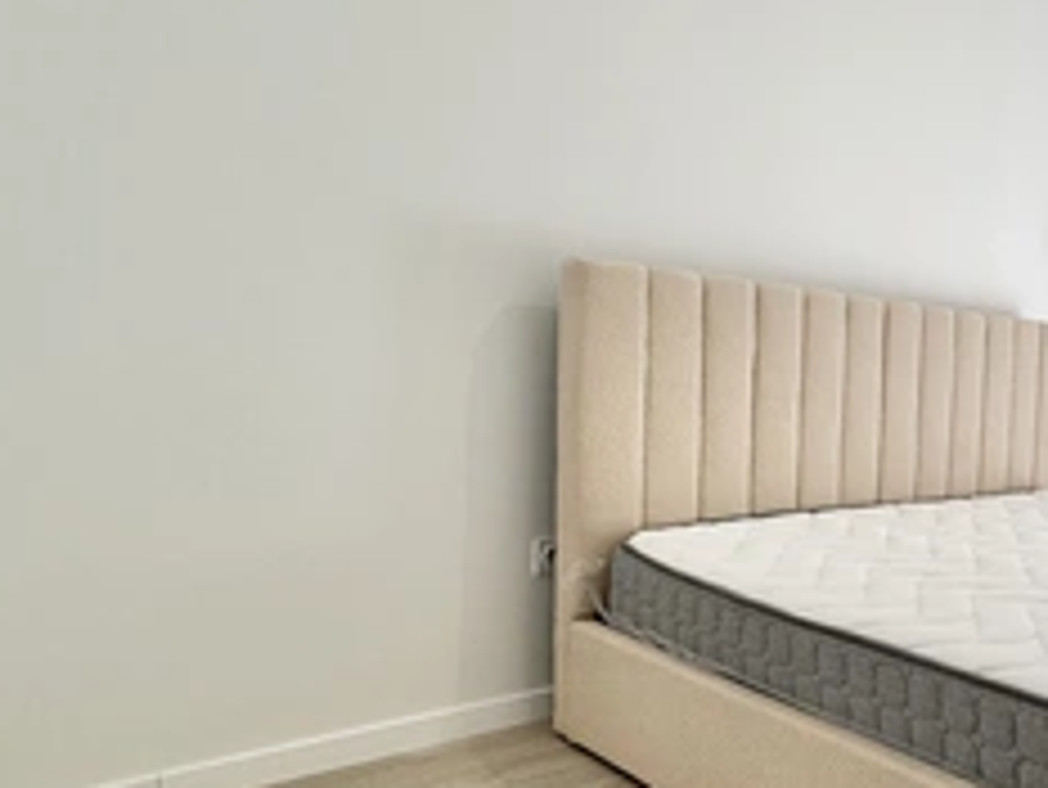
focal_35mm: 32
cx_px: 992
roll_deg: -4.2
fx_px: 969
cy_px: 464
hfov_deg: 49.0
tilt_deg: -5.2
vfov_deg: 44.0
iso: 80
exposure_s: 1/100
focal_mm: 2.22
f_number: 2.2
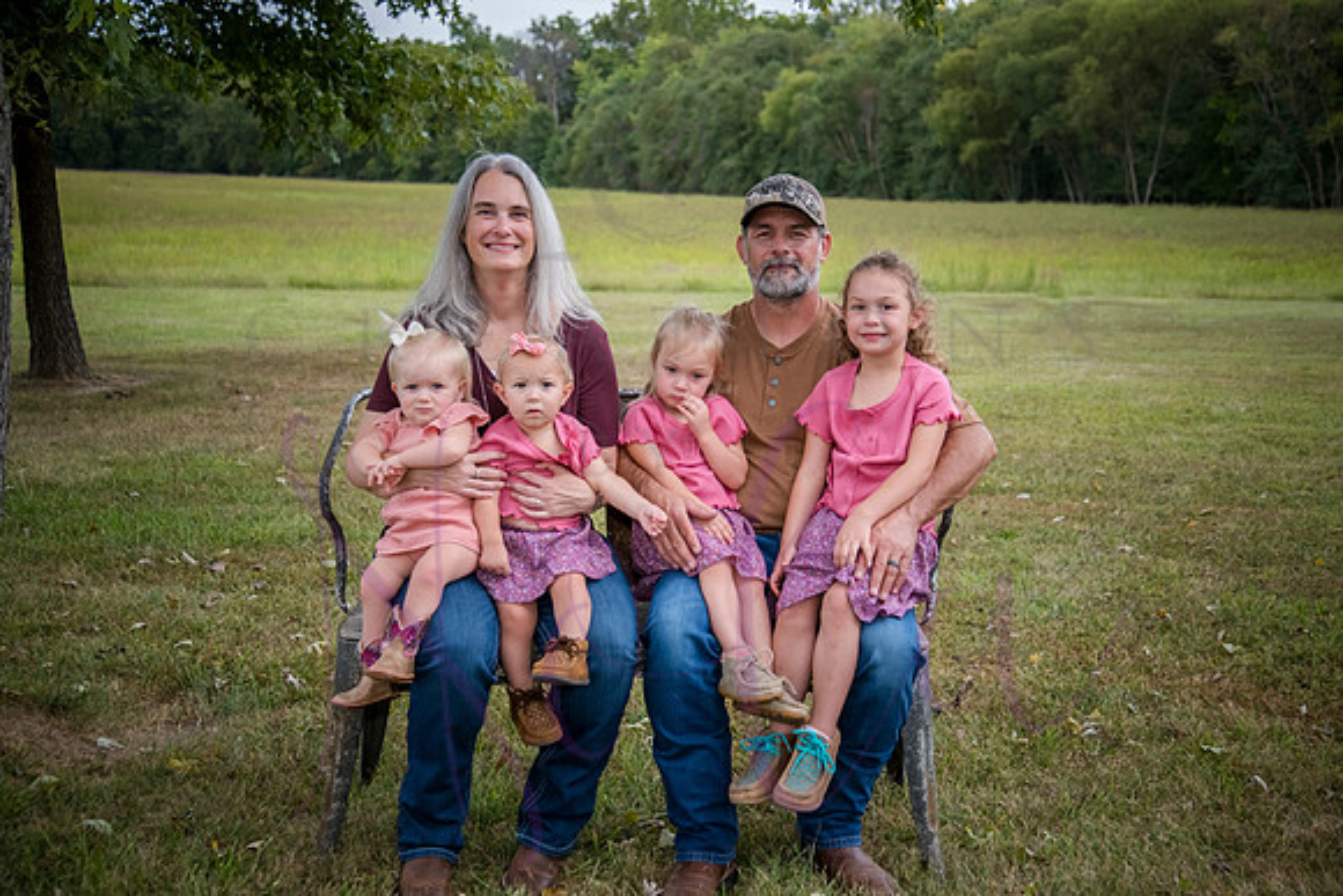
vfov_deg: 29.3
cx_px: 672
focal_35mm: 46
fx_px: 1716
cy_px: 448
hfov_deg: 42.7
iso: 400
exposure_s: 1/640
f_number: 4.2
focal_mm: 46
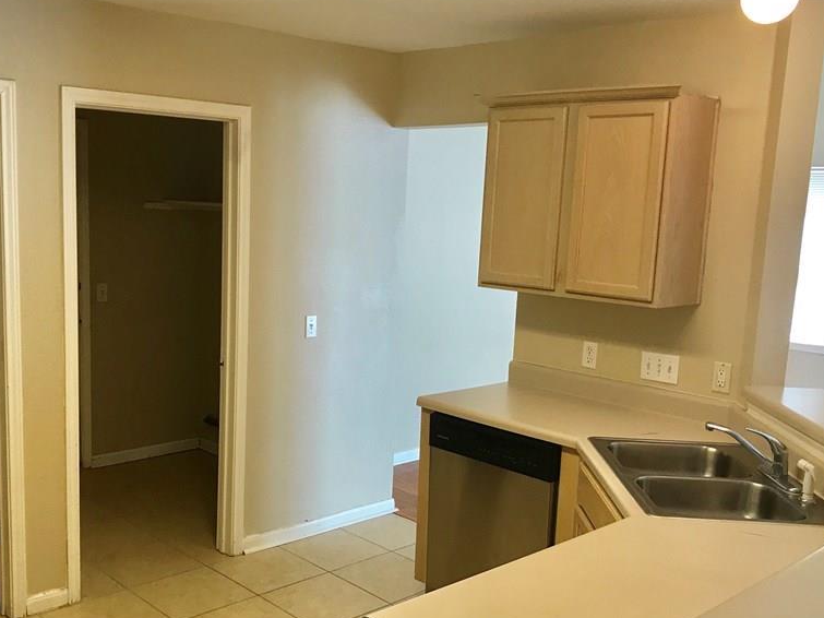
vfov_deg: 37.6
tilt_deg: -9.1
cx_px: 334
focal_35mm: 38
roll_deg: -1.8
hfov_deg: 48.7
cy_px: 353
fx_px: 904
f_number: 1.8
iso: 40
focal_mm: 3.99
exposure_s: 1/24
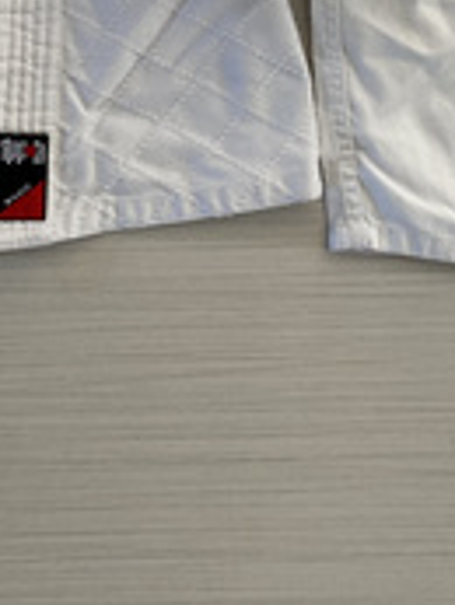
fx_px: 1313
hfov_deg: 19.4
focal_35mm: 75
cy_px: -143
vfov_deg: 23.5
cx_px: 68
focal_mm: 4.25
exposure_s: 1/113
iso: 125
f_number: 1.8
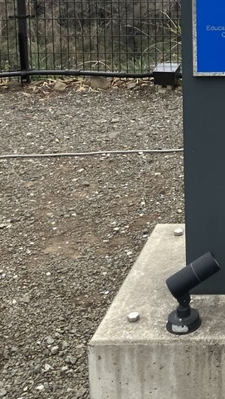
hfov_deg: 14.5
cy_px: -46
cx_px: 363
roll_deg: -0.5
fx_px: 806
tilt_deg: -5.5
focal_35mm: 76
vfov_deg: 25.7
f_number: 1.8
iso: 32
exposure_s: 1/371
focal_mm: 3.99
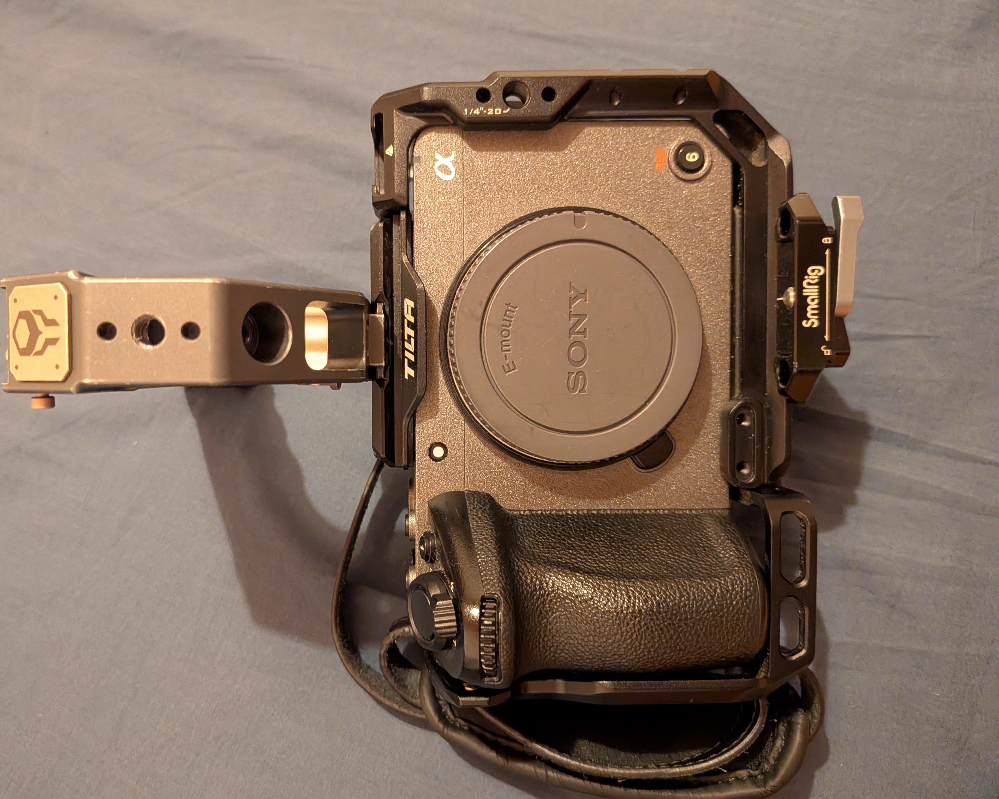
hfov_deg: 65.8
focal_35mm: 26
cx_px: 445
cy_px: 405
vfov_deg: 54.9
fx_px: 769
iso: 2190
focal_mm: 4.53
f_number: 1.7
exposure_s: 1/16.7
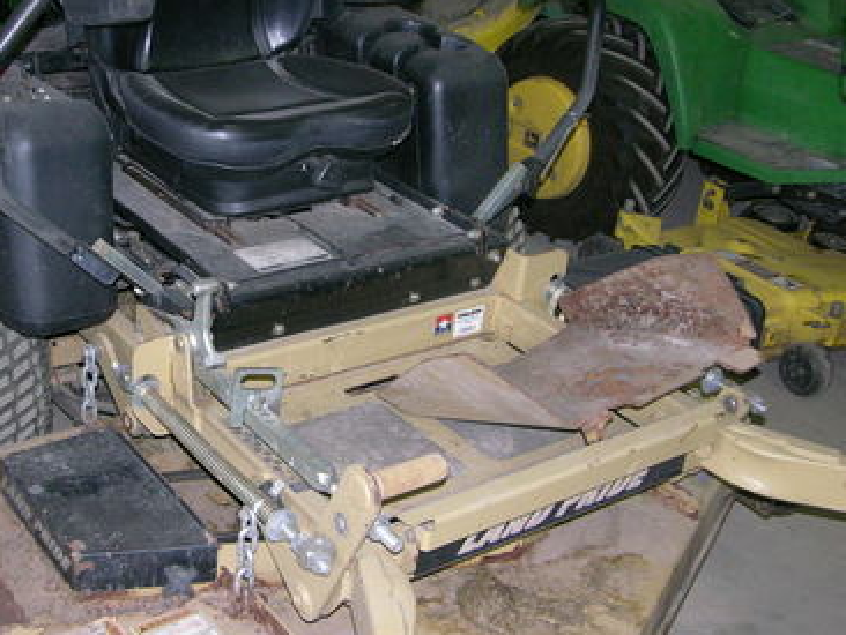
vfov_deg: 28.0
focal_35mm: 52
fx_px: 1272
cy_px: 282
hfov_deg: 36.3
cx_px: 254
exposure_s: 1/60.1
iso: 200
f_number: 2.8
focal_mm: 8.9
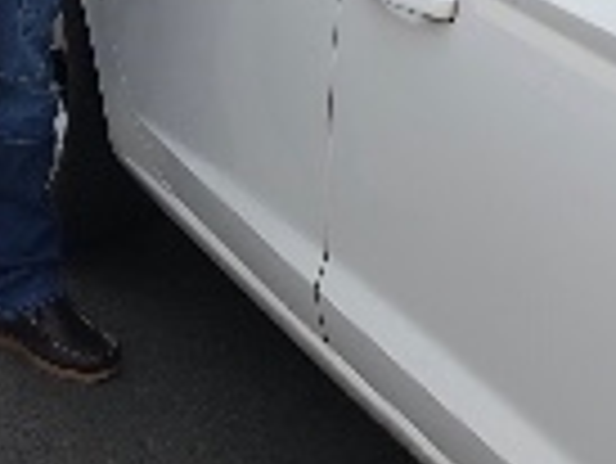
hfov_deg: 18.0
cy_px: -232
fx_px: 1888
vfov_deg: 13.2
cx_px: 638
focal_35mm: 106
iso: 20
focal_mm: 3.99
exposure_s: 1/1021
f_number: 1.8
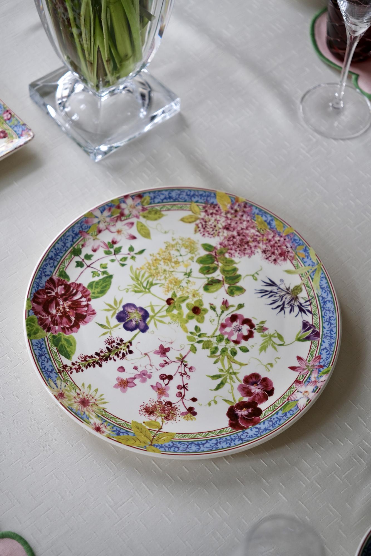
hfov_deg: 20.6
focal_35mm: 66
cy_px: 278
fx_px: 1020
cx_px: 186
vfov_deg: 30.5
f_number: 2.8
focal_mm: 43.7
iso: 640
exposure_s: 1/125
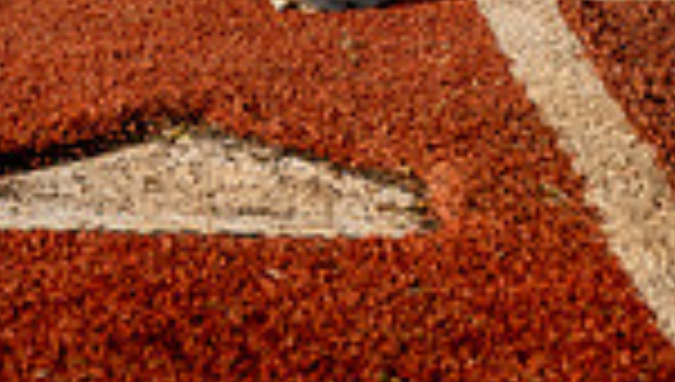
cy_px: -575
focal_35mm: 163
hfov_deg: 13.2
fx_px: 2923
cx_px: 212
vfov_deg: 7.0
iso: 100
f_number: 4
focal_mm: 52
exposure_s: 1/1250
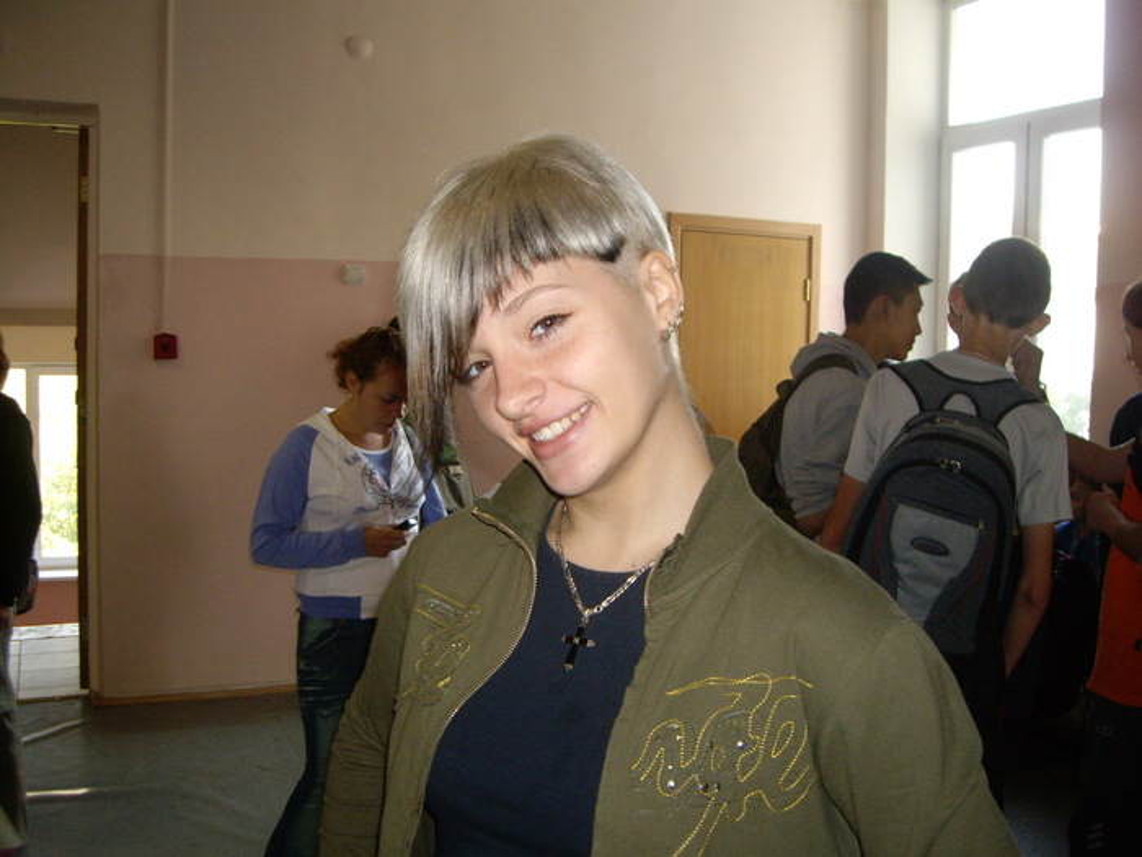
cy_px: 428
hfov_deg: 49.0
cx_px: 571
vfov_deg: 37.7
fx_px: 1254
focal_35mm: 38
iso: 200
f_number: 2.7
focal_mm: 6.2
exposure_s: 1/40
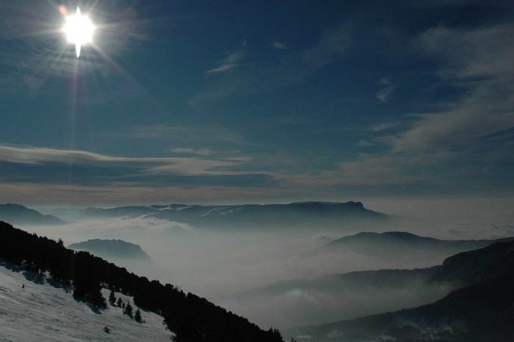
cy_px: 155
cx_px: 188
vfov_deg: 37.7
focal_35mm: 35
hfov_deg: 53.8
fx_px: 499
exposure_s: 1/4000
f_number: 11
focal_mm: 18
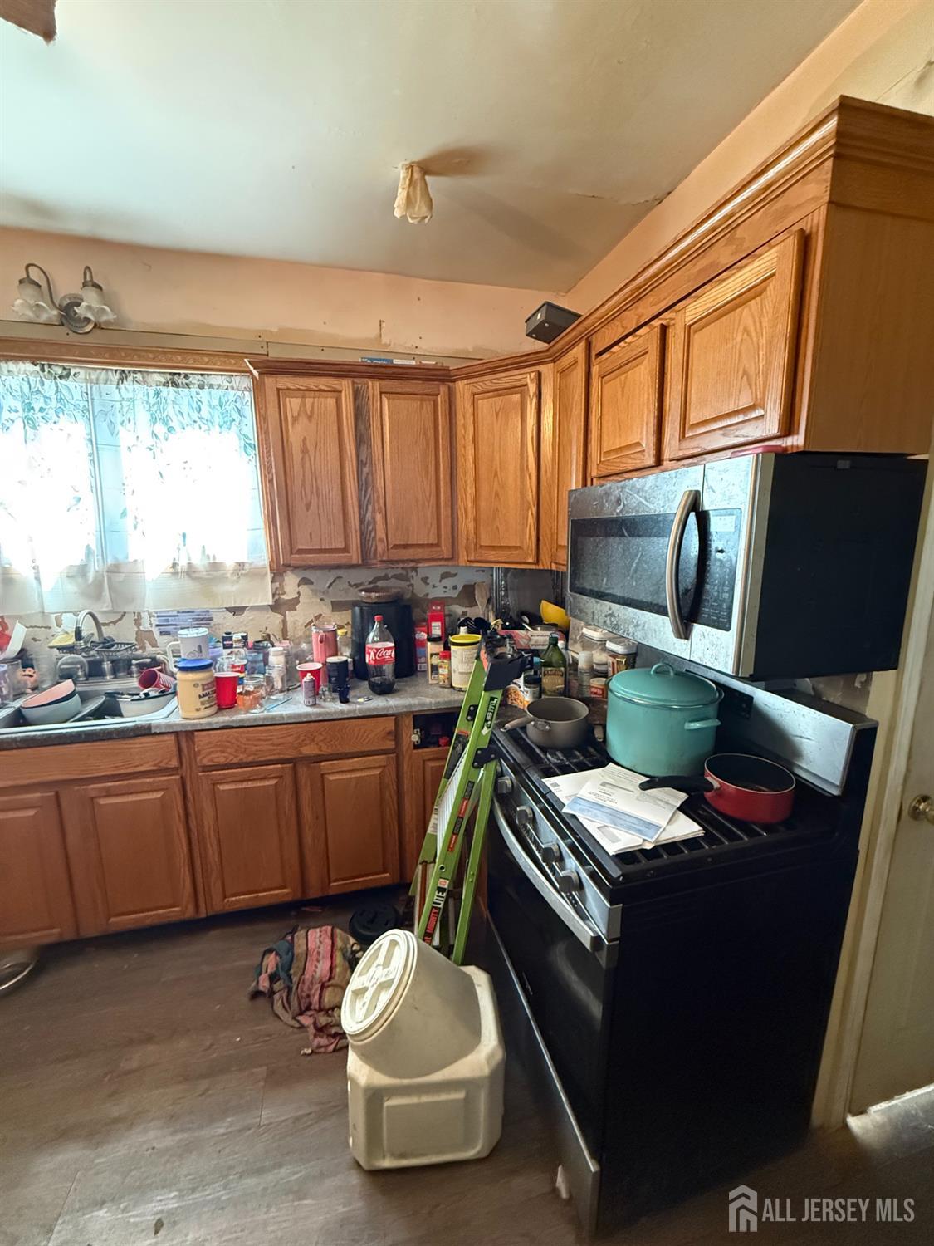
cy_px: 623
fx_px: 504
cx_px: 467
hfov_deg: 85.7
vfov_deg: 102.1
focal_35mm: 14
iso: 1000
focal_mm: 2.22
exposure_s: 1/60
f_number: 2.2
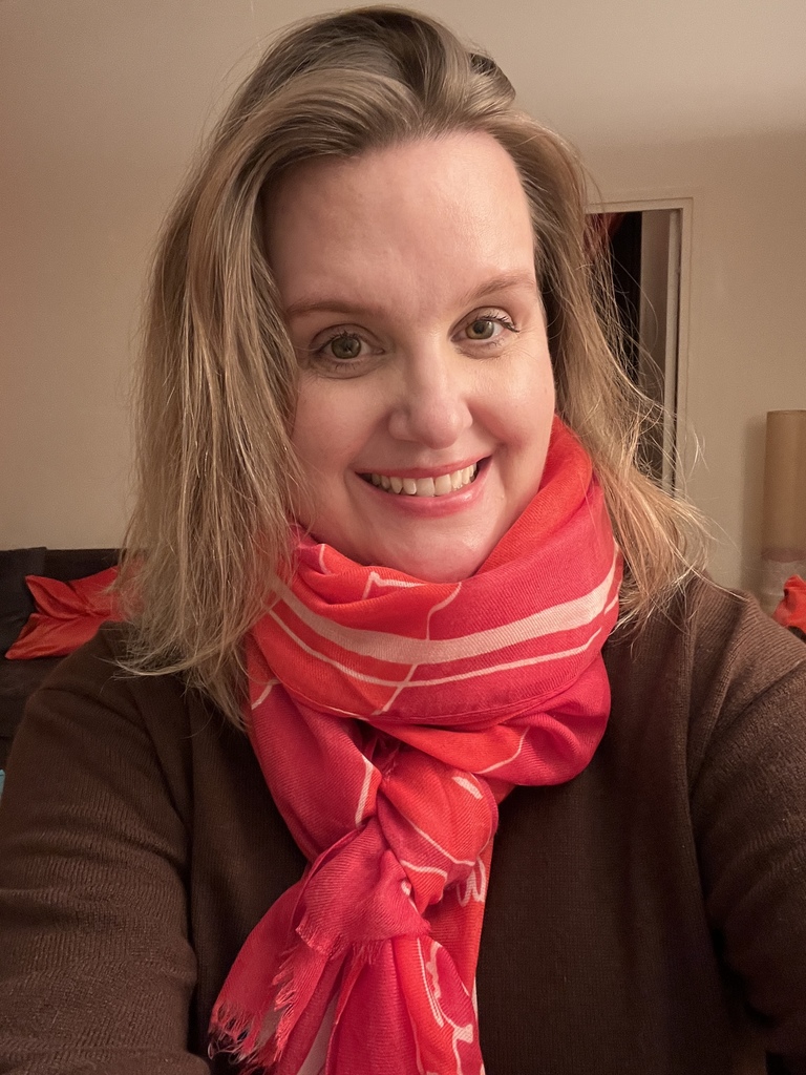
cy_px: 538
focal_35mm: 30
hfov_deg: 46.8
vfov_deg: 60.0
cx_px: 403
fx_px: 931
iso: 320
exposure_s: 1/50
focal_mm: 2.71
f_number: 2.2
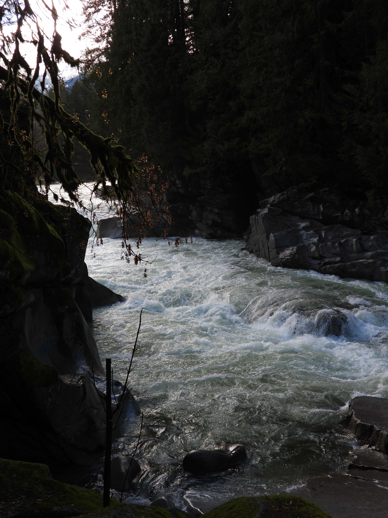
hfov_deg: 35.1
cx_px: 194
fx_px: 613
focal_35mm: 41
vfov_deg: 45.8
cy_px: 259
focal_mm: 7.4
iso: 100
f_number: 3.2
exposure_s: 1/320
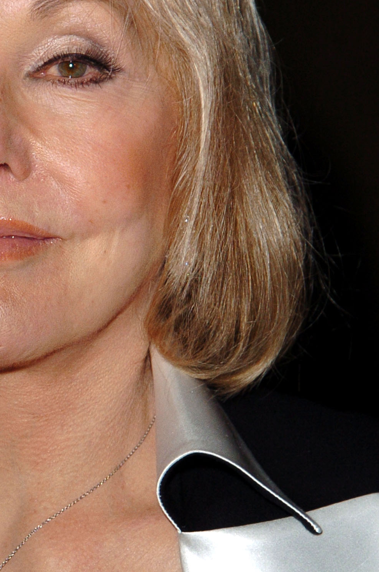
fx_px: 4062
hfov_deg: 5.3
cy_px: 326
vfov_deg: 8.1
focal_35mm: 256
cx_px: 7
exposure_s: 1/250
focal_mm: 85
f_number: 8
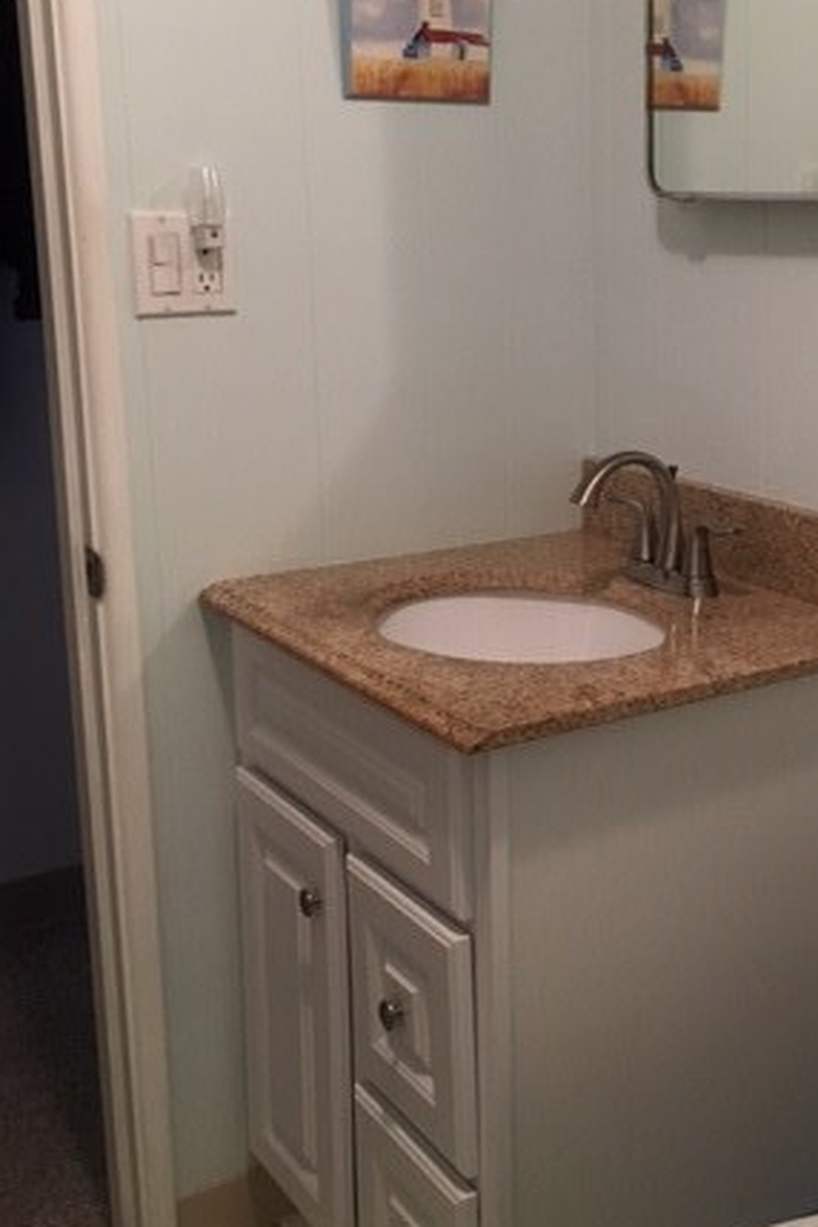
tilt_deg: -11.1
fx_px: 1534
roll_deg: -0.7
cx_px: 661
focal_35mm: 45
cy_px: 506
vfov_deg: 43.4
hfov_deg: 29.2
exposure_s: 1/30
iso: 125
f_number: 2.2
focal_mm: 4.15
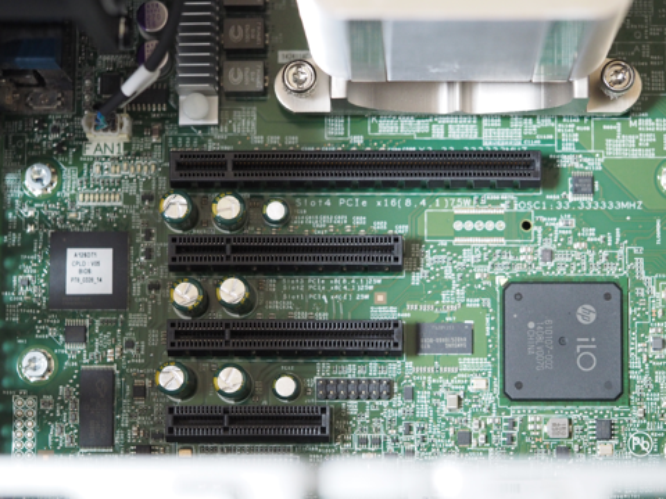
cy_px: 250
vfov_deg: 12.3
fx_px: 2309
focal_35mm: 120
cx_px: 333
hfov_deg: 16.4
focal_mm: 60
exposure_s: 1/30
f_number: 2.8
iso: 1600
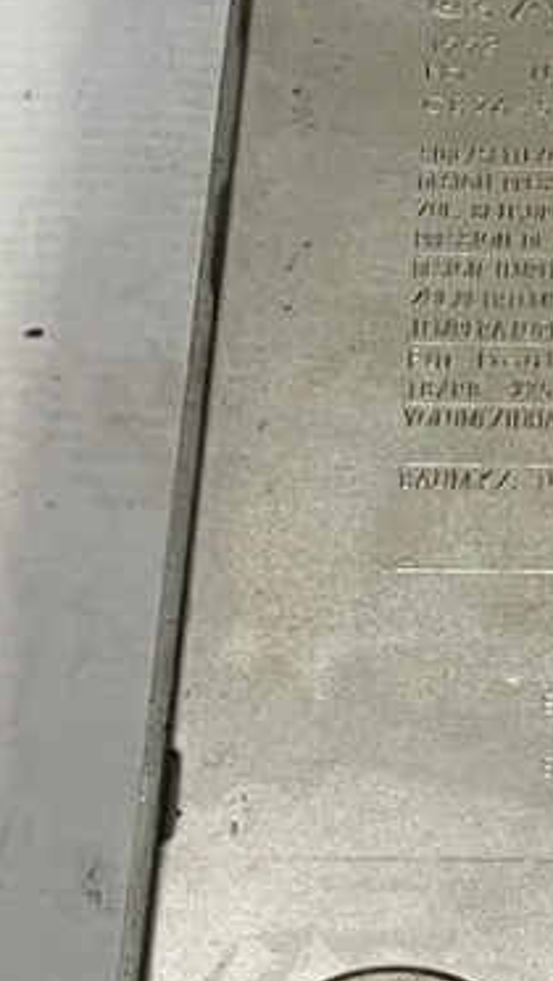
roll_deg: -4.3
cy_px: -331
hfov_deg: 7.9
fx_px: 3960
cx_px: 603
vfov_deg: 13.6
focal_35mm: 152
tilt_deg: -44.9
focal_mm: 4.2
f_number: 1.6
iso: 100
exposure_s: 1/60
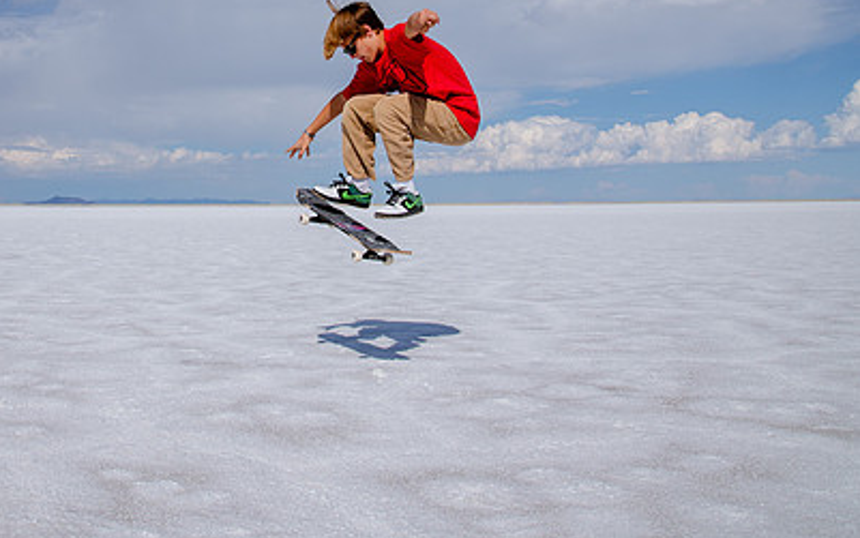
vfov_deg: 31.1
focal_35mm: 40
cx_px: 252
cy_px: 97
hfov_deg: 48.0
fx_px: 938
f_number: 10
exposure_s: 1/1250
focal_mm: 24
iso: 250
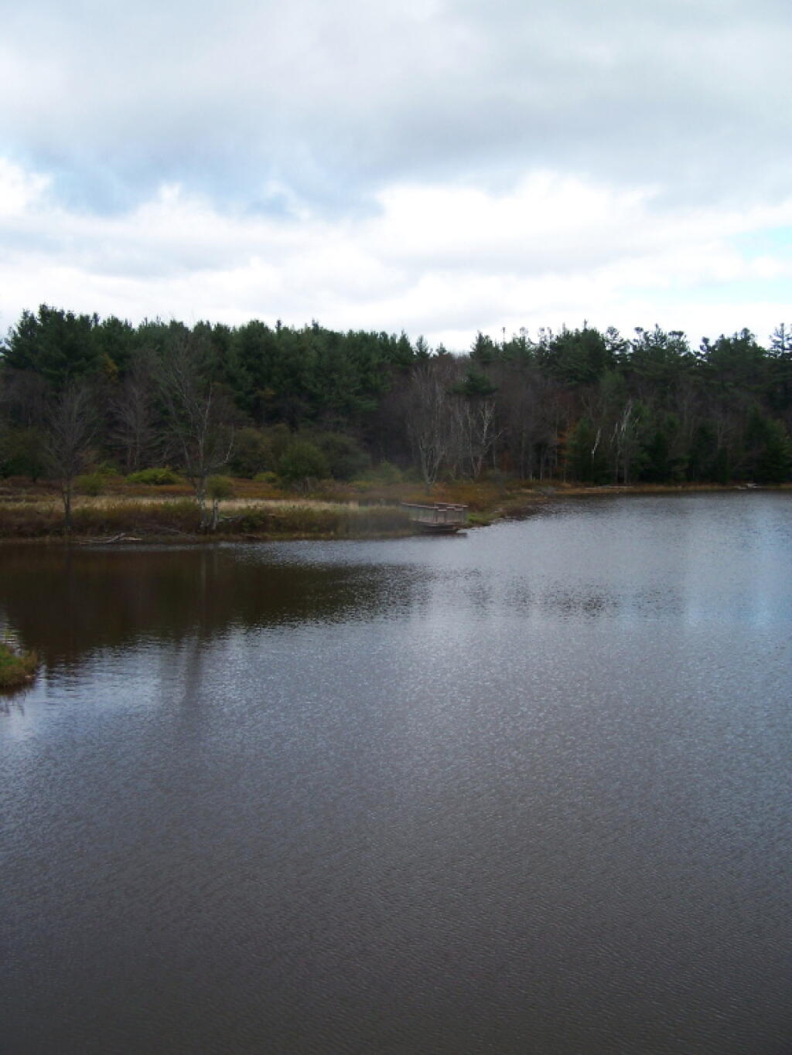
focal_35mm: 38
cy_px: 528
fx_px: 1159
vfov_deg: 49.0
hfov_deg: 37.7
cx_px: 396
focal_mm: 6.3
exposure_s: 1/400
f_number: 2.8
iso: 80
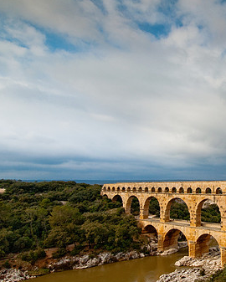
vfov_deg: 60.4
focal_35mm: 29
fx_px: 242
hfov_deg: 44.5
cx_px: 212
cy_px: 144
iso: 200
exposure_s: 1/350
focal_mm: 12
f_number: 9.5
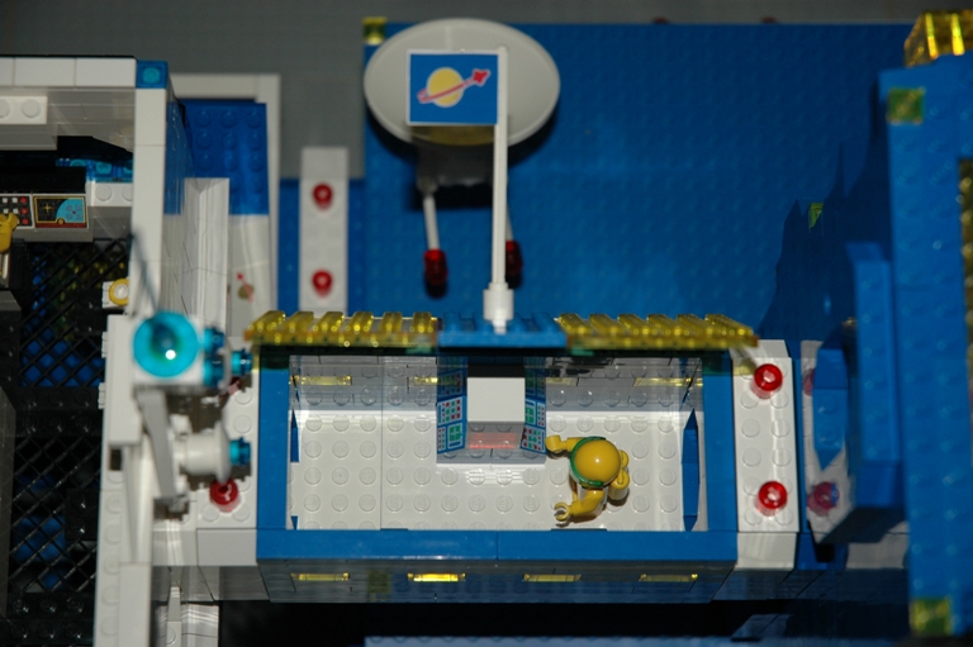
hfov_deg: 20.9
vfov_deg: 14.0
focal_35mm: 98
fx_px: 2633
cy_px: 324
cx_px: 486
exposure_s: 1/60
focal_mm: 65
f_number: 4.5
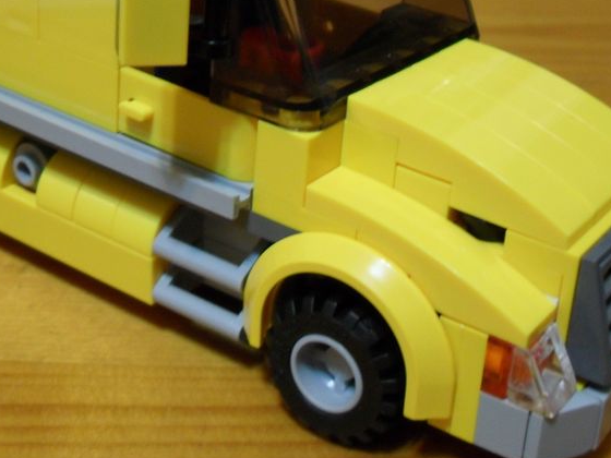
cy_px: 97
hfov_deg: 30.3
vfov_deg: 22.6
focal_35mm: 64
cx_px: 285
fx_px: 1130
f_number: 2.8
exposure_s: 1/4
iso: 200
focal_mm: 6.2
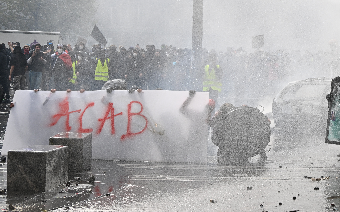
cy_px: 32
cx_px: 281
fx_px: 982
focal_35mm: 106
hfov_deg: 19.4
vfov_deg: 12.3
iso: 400
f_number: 6
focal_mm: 60
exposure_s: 1/800
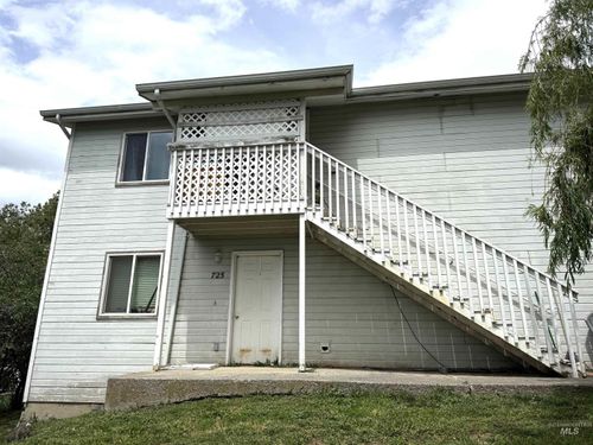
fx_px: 411
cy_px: 222
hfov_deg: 71.6
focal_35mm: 24
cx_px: 296
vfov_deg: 56.8
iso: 80
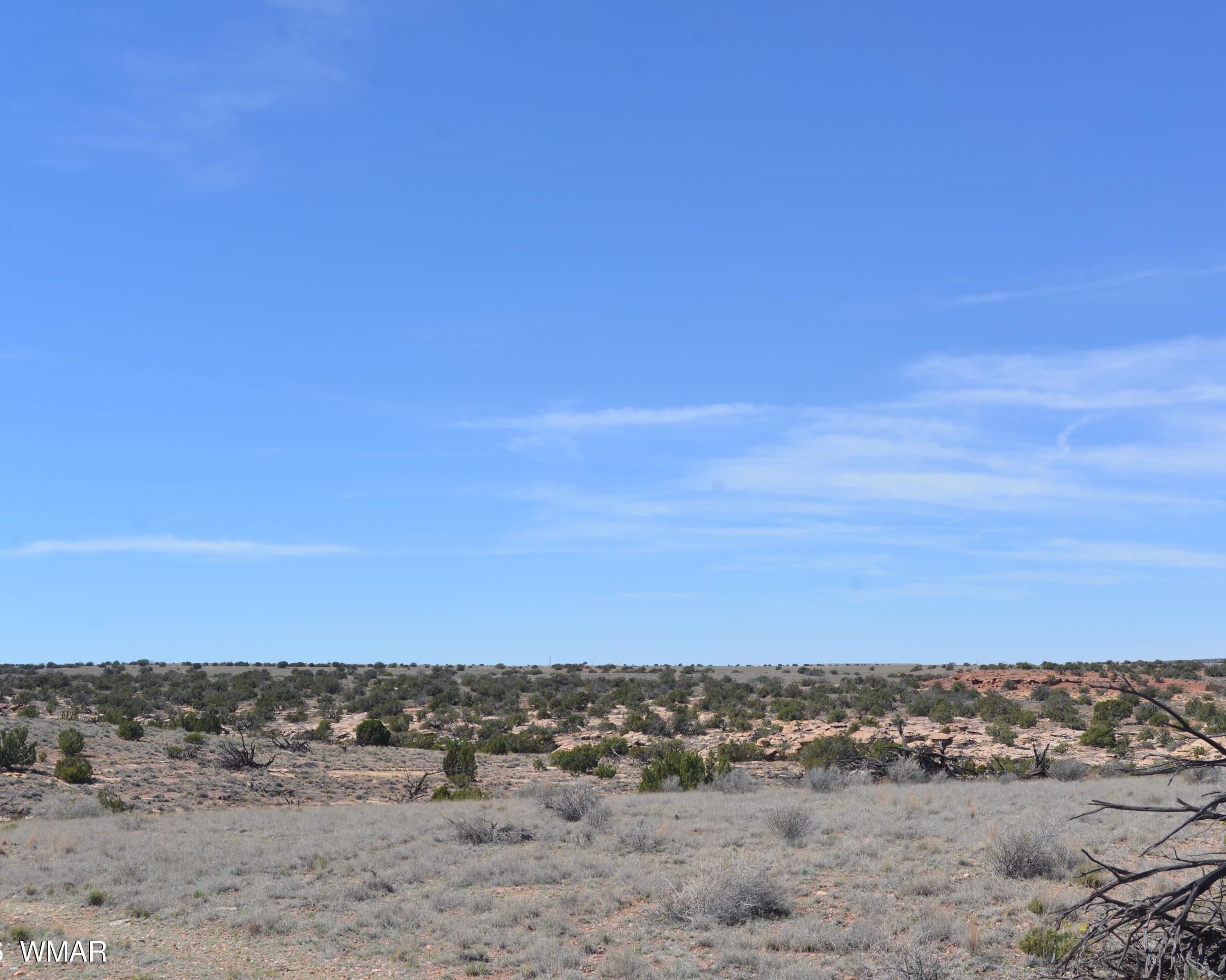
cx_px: 669
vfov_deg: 32.7
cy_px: 497
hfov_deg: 40.3
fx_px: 1669
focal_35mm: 46
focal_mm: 40
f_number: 8
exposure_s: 1/250
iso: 100
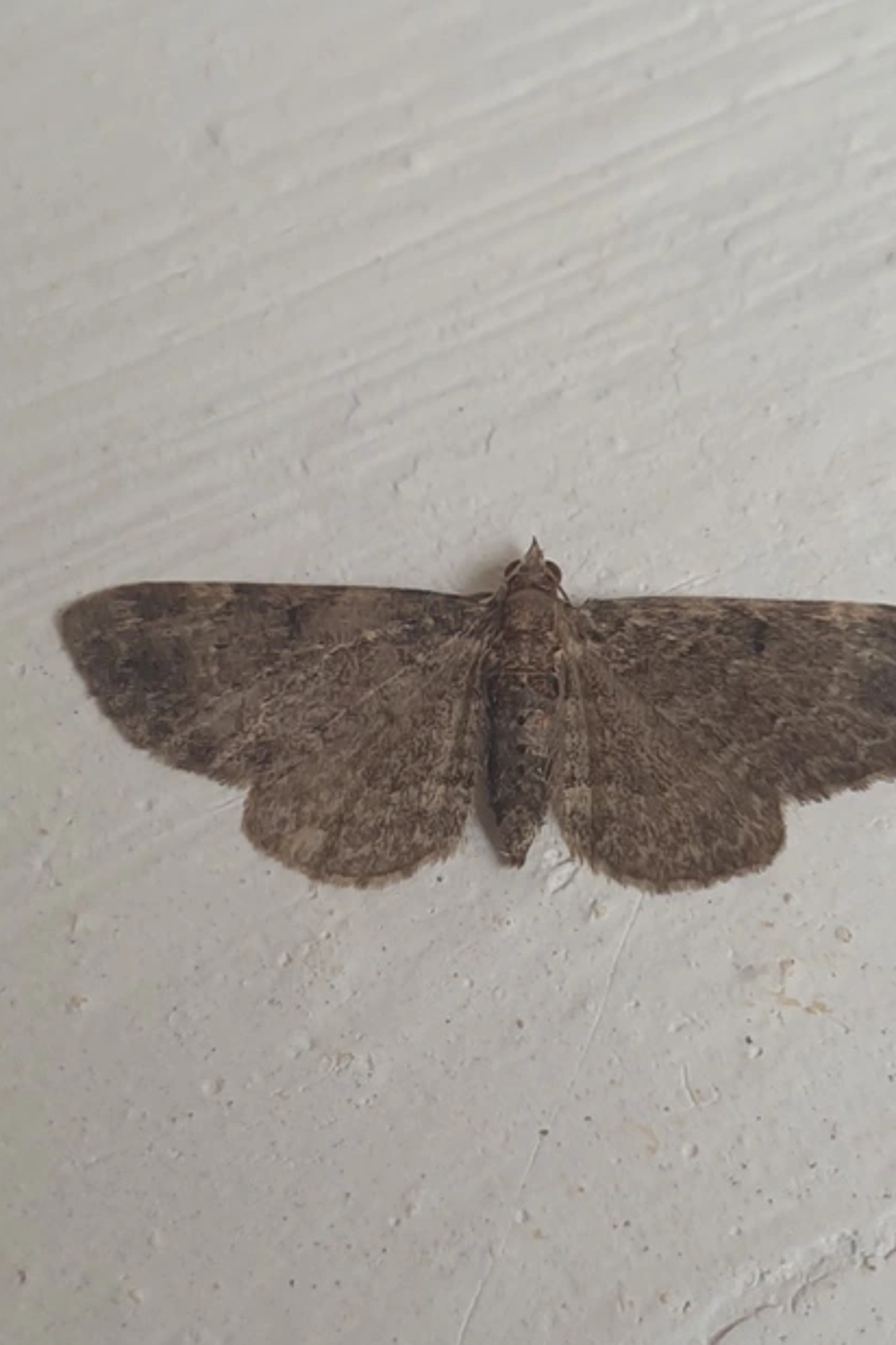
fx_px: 1045
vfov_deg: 65.5
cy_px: 679
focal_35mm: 28
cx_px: 518
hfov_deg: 46.2
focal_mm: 4.3
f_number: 2.4
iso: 50
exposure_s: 1/105
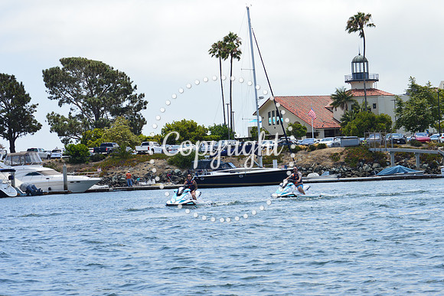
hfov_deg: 16.7
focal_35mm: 123
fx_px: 1516
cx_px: 222
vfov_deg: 11.1
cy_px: 148
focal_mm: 82
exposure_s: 1/500
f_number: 11
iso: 360
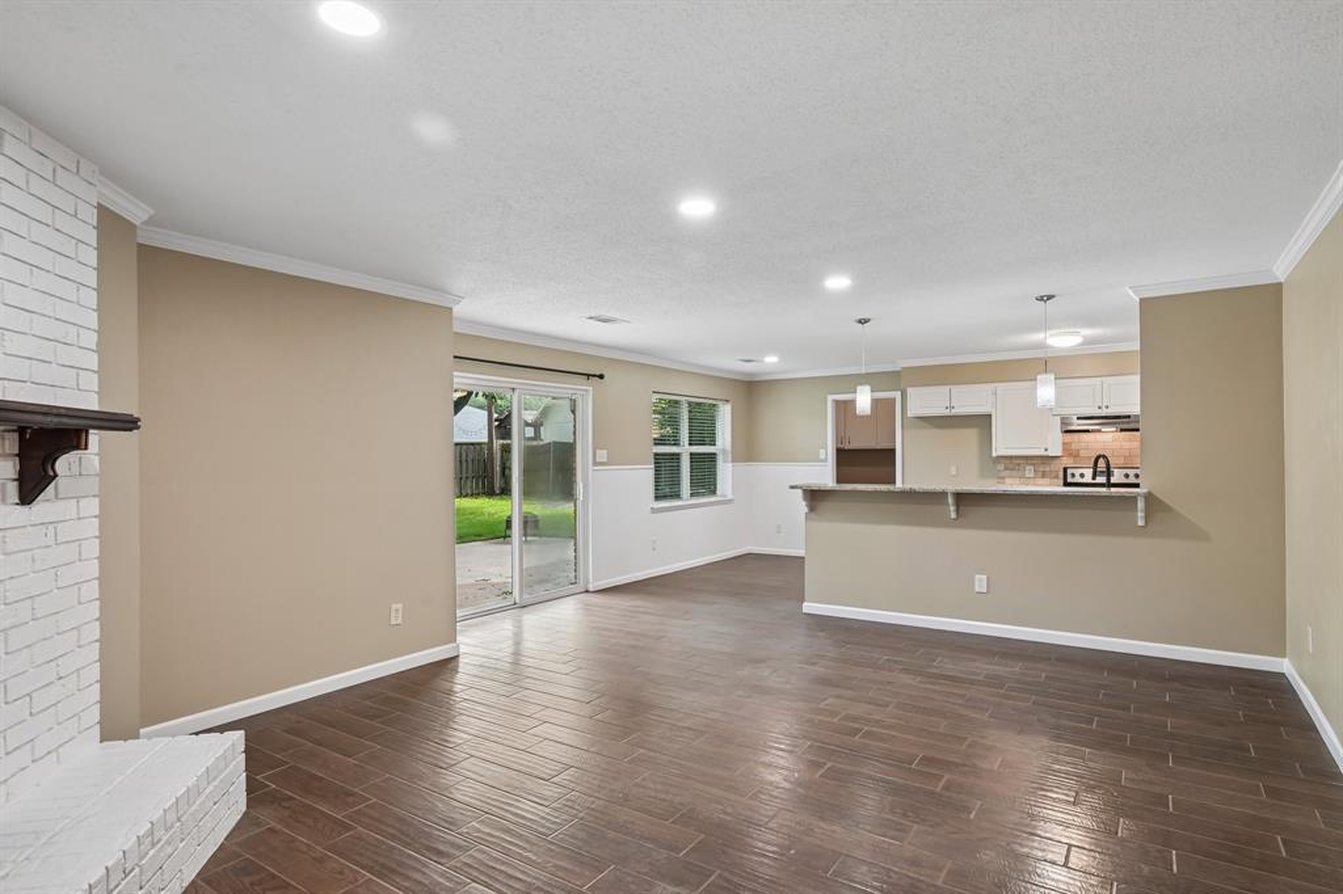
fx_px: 709
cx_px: 672
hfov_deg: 86.9
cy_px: 447
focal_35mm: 19
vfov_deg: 64.5
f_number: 8
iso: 400
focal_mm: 19
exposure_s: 1/13
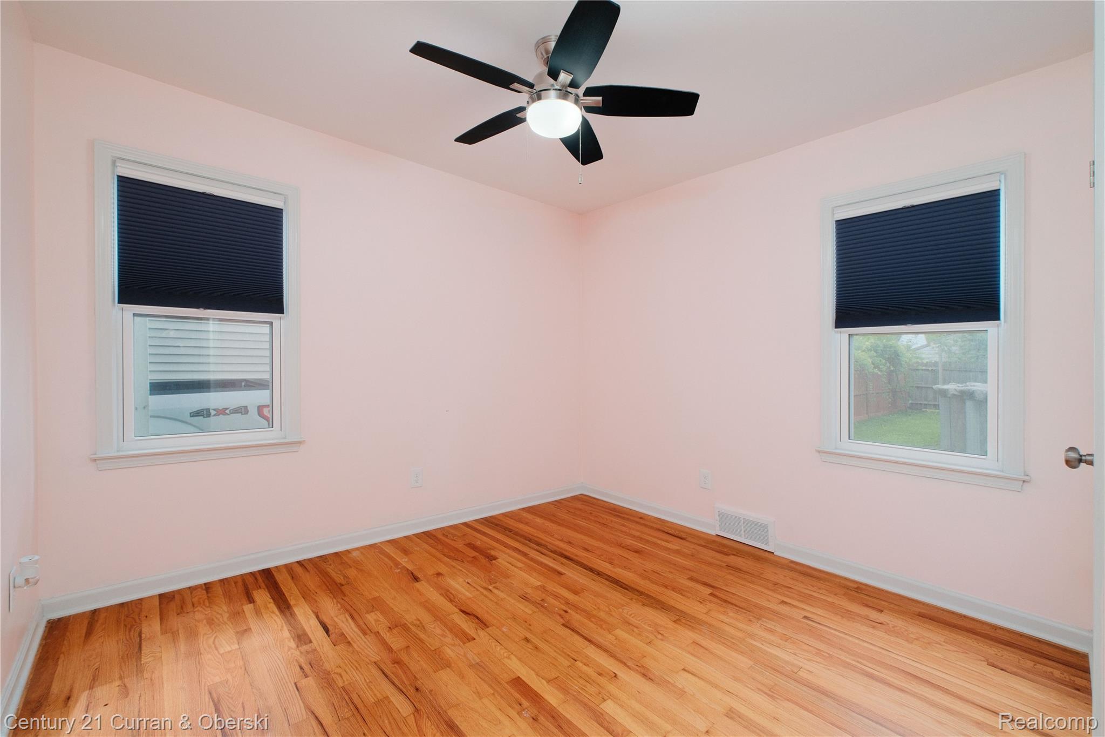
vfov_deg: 77.3
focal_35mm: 15
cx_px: 552
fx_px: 460
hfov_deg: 100.4
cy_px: 368
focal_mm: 10
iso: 800
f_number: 6.4
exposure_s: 1/125
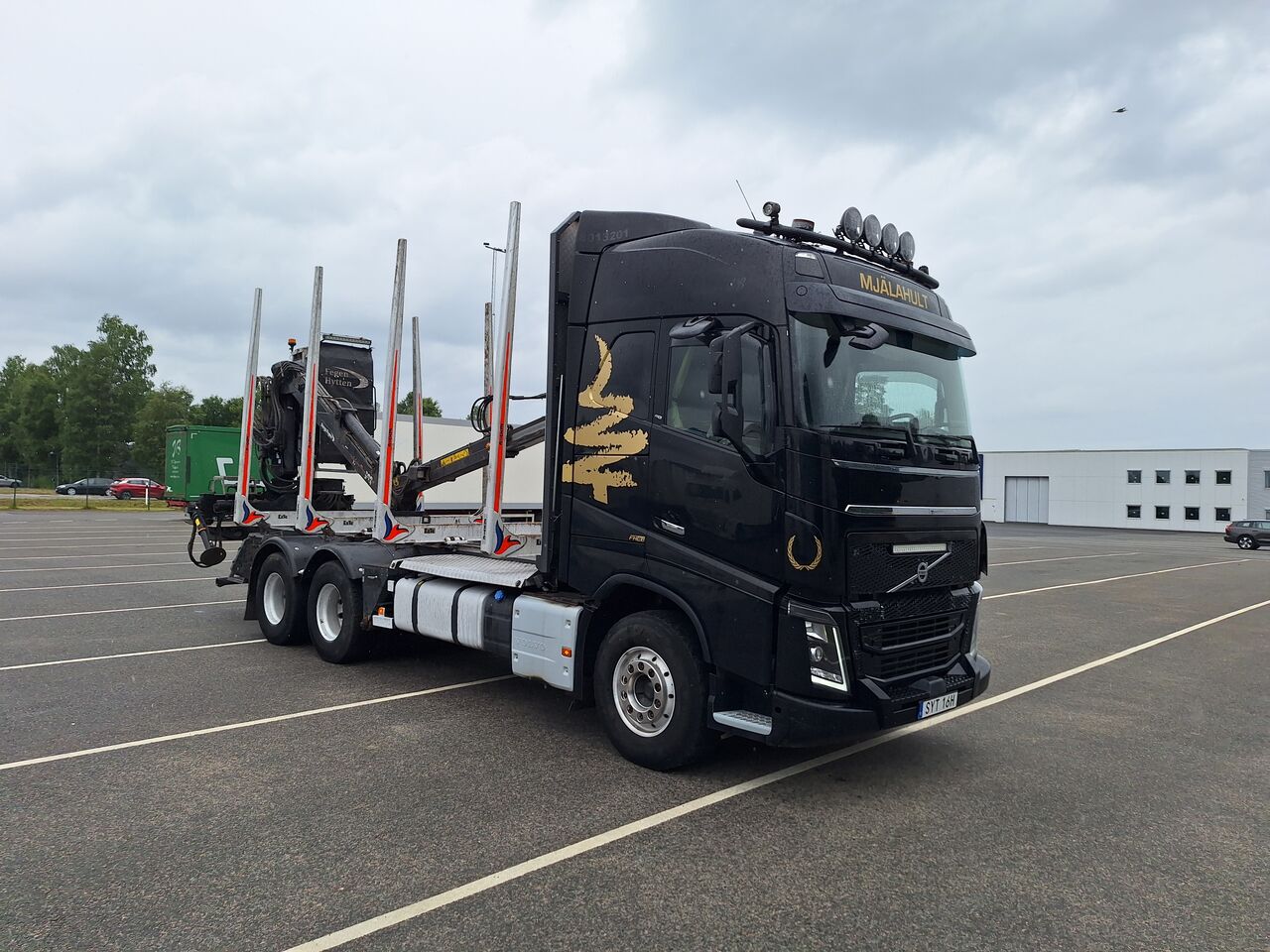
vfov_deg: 58.9
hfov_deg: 73.9
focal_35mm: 23
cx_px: 635
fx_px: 844
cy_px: 476
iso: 40
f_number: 1.8
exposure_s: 1/1883
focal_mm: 5.54
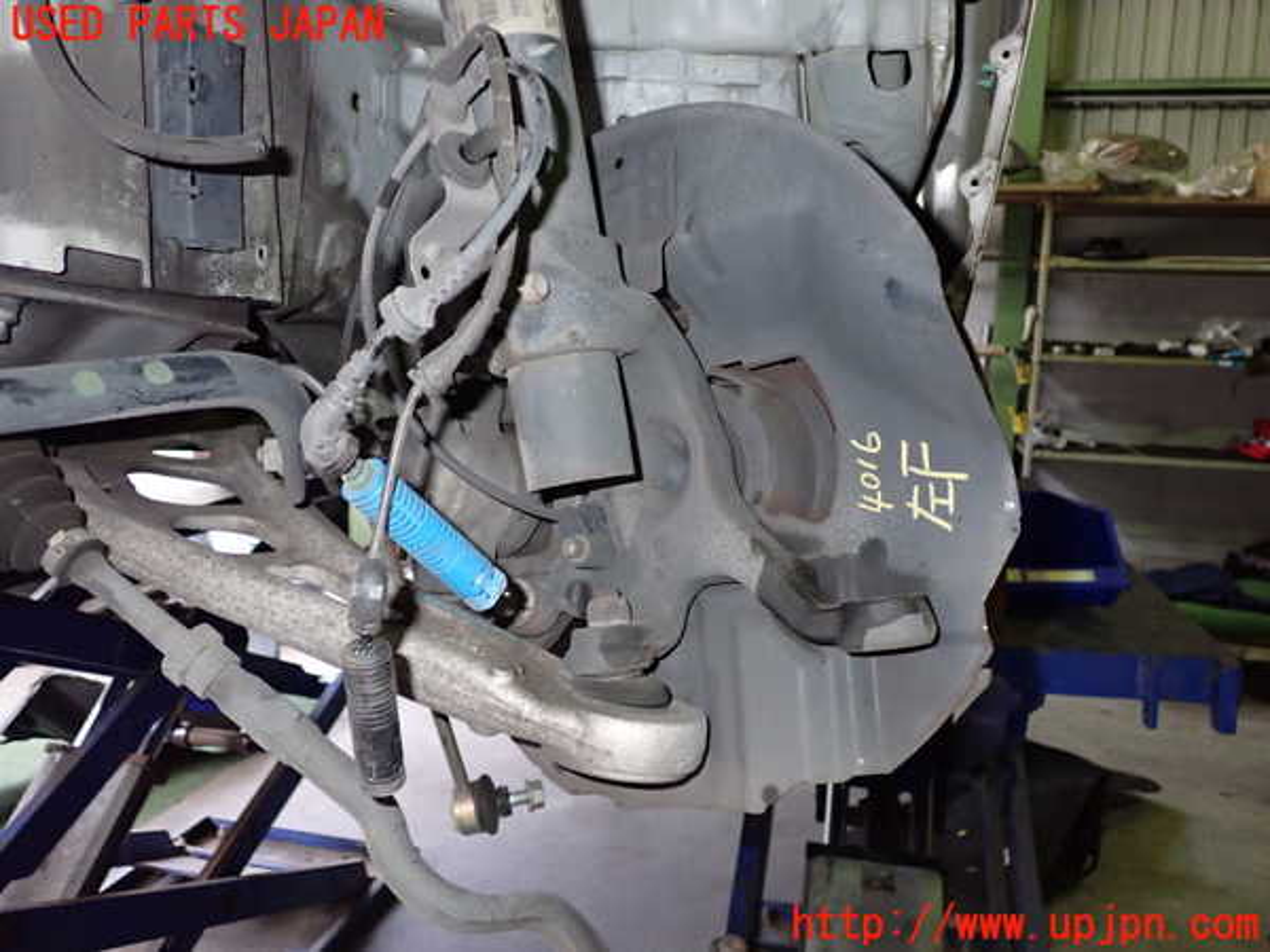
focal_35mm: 30
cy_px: 476
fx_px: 1101
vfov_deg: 46.8
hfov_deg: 60.0
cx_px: 635
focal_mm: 5.4
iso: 800
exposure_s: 1/30
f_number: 6.3
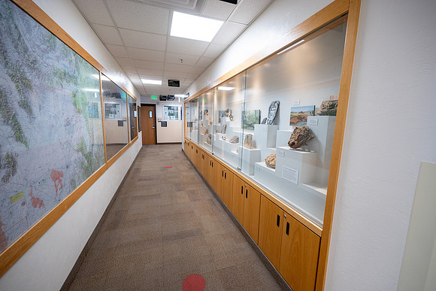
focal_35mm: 14
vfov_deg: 79.3
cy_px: 146
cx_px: 218
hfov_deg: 102.3
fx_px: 176
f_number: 4
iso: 800
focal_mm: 14.5
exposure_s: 1/160
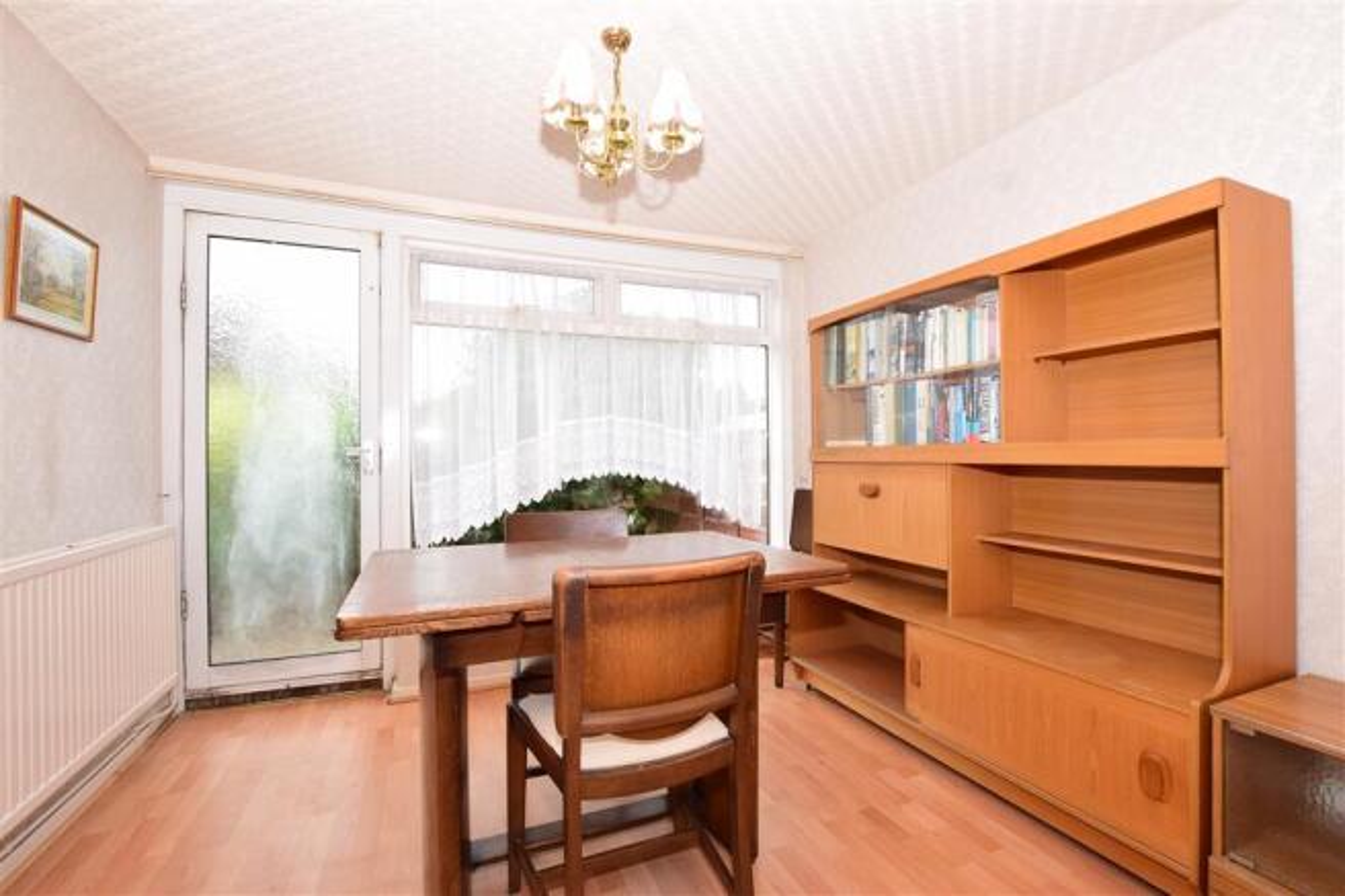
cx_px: 672
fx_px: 560
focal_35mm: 15
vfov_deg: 77.3
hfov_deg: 100.4
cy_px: 448
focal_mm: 10
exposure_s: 1/200
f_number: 8
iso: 400
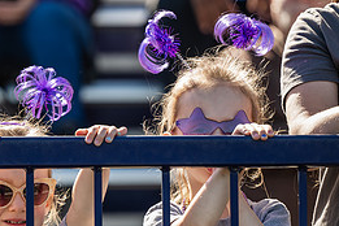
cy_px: 210
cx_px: 51
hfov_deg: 6.4
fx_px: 3032
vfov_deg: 4.3
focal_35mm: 322
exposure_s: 1/400
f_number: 3.2
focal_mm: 145
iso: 80
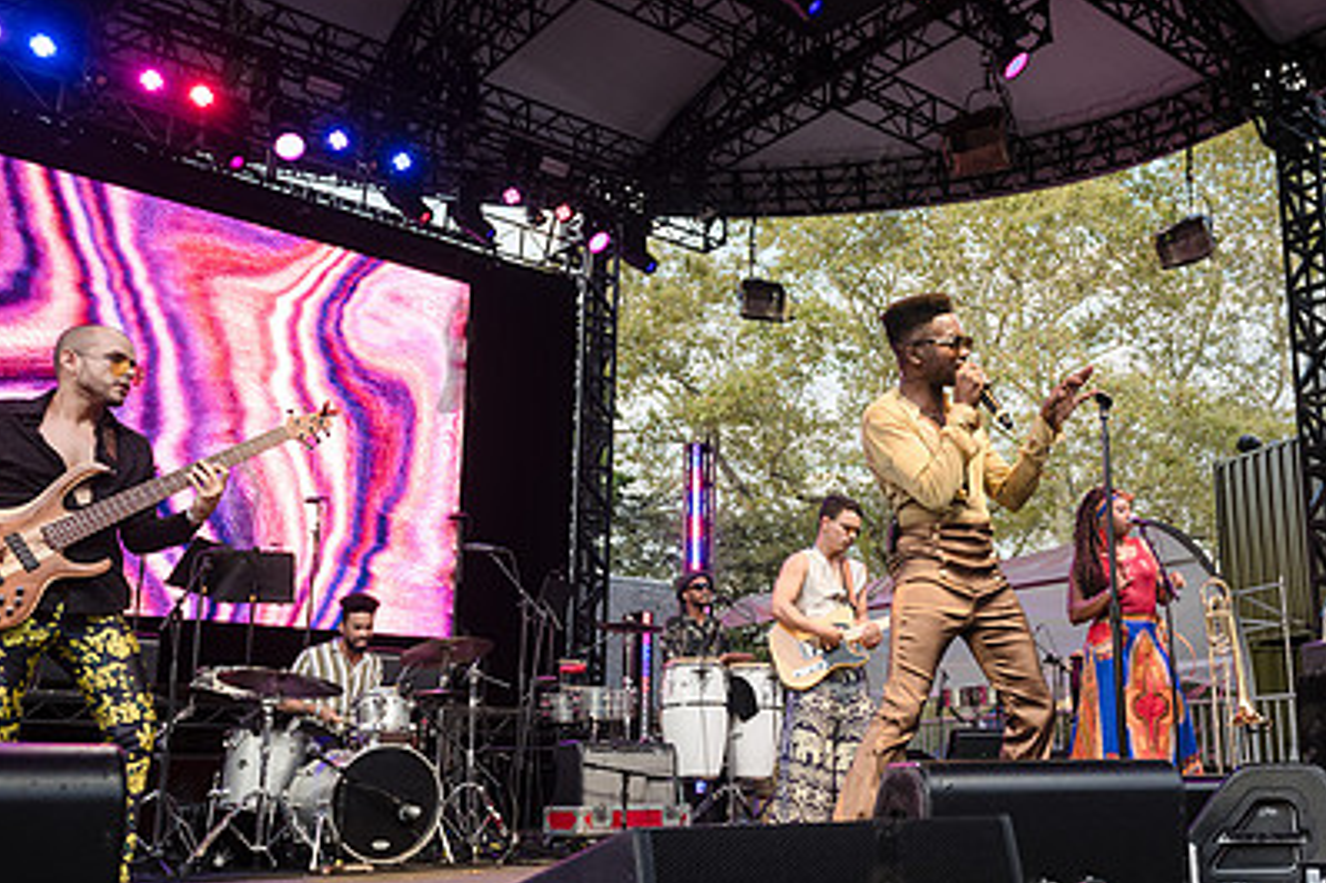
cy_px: 515
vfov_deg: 37.7
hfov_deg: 53.4
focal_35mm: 35
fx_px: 1289
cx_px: 886
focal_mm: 24
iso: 640
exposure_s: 1/320
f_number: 4
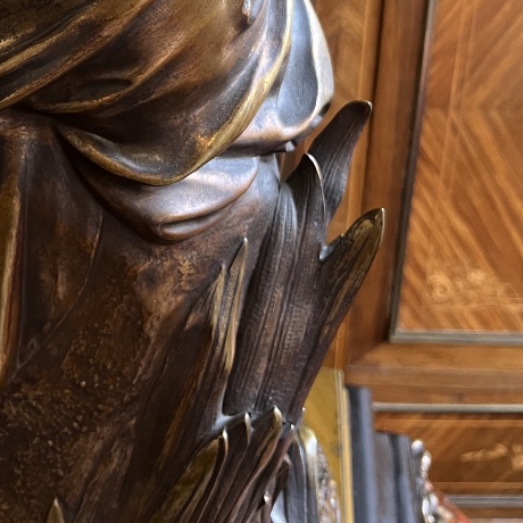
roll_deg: +0.6
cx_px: 61
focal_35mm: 60
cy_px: -135
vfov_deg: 25.2
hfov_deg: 27.7
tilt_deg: -17.6
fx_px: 1026
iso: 125
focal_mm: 5.1
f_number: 1.6
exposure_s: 1/67
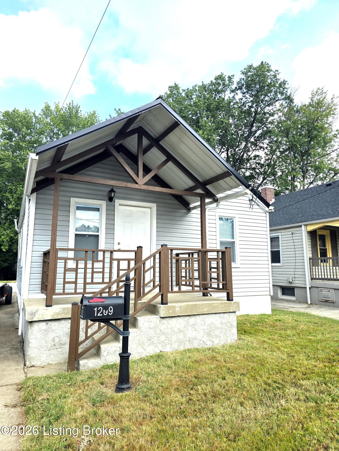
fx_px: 300
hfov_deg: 58.9
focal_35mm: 23
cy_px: 226
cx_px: 170
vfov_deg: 73.9
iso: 12
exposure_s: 1/526
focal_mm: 6.3
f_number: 1.7
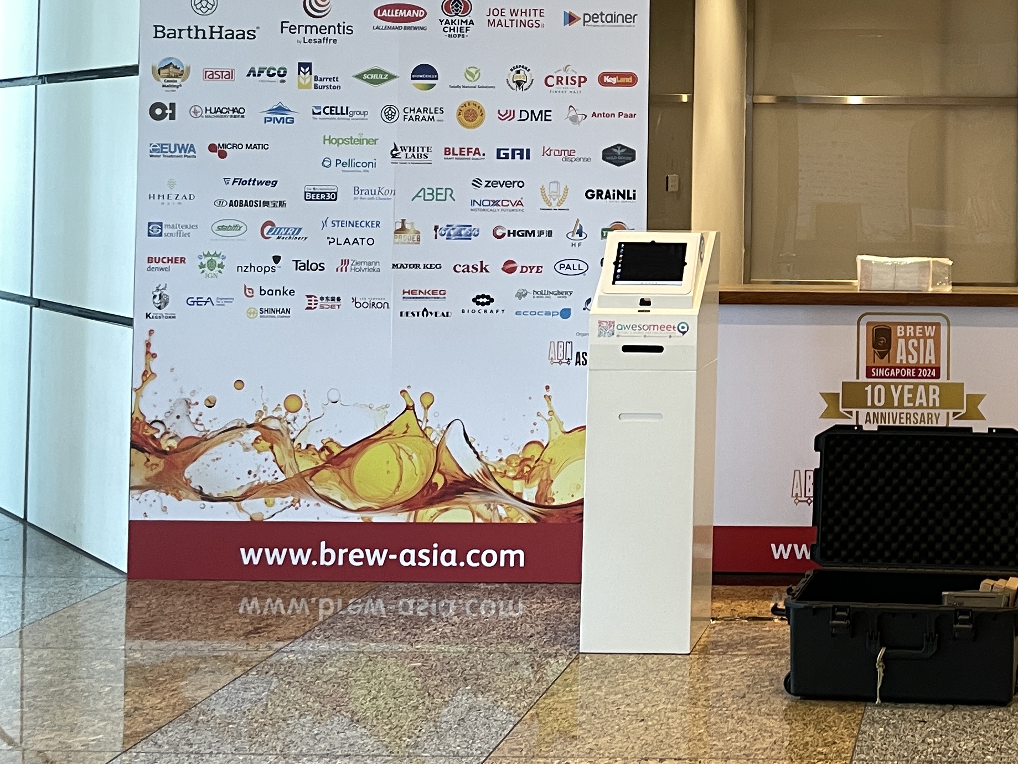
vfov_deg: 25.3
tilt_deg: +1.6
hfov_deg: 31.6
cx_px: 980
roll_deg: -1.0
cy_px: 161
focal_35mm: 57
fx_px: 1676
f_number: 1.6
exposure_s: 1/50
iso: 64
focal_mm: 4.2
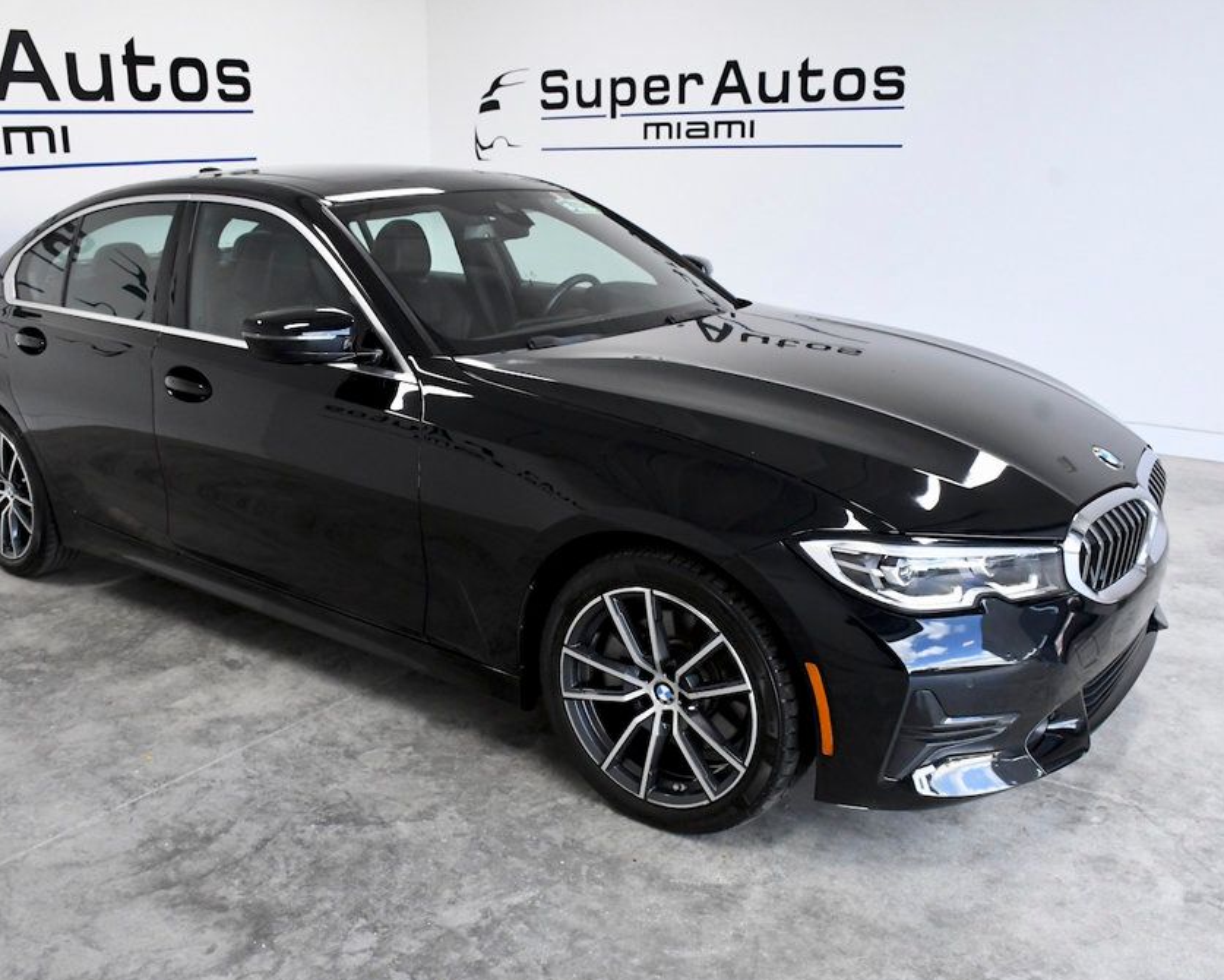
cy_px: 495
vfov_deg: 47.1
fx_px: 1123
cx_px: 550
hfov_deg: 57.1
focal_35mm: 31
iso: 2500
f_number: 9
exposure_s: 1/320
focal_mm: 18
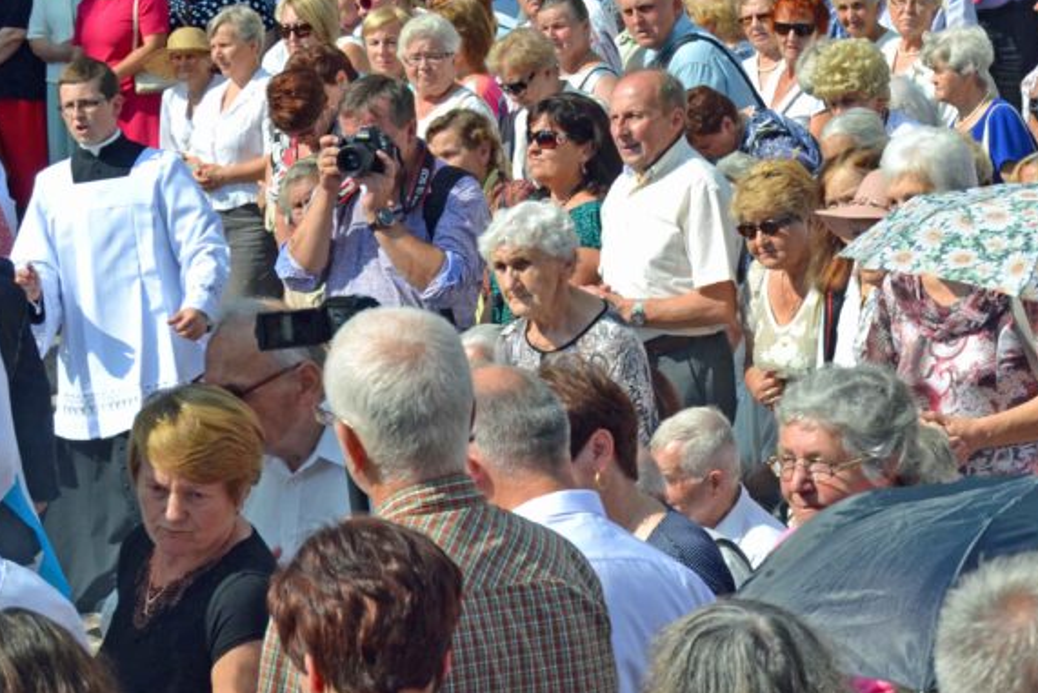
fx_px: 4265
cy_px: 130
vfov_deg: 9.3
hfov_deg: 13.8
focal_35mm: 148
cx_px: 862
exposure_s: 1/250
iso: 100
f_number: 8
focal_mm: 55
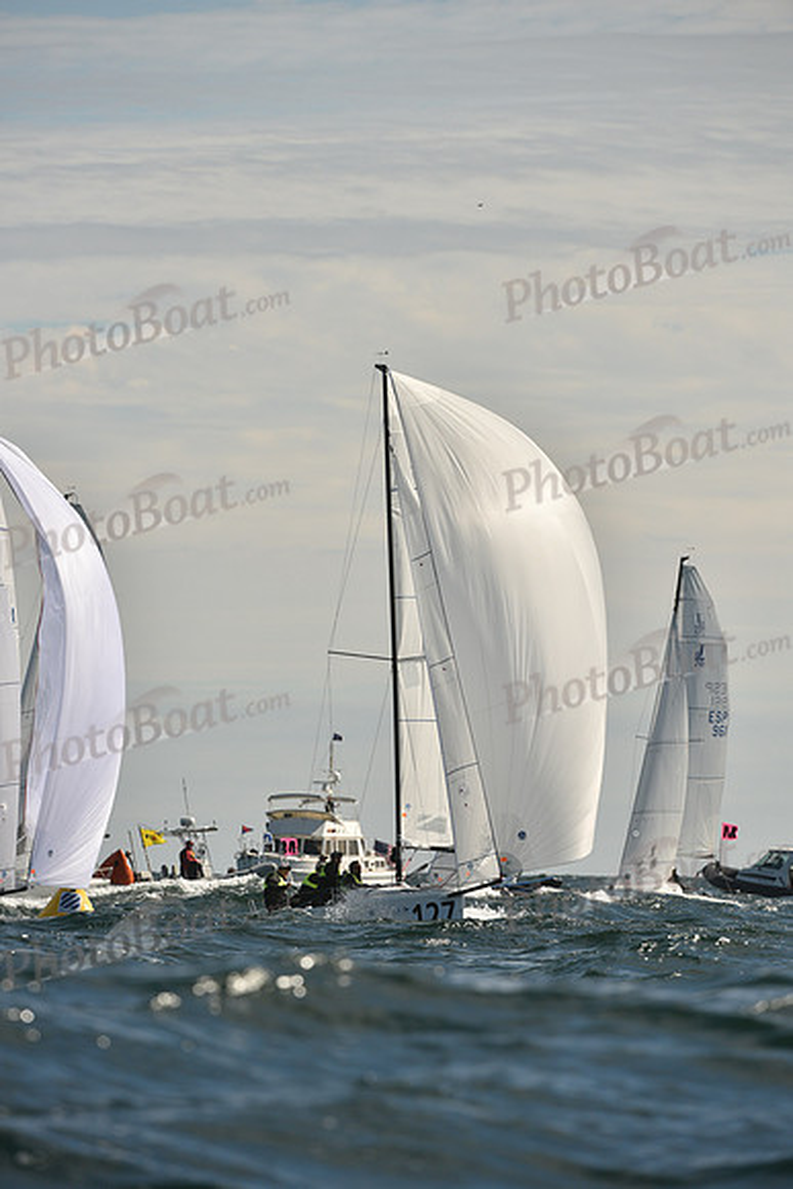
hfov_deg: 4.0
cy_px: 594
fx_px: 11227
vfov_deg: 6.1
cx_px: 396
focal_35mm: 340
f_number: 8
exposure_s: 1/1600
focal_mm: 340
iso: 250
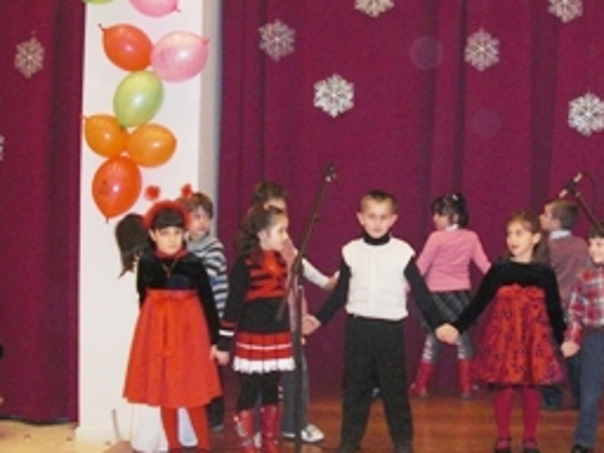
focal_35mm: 63
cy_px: 179
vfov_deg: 23.2
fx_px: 1099
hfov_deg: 30.2
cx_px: 455
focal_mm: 6.3
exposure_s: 1/60
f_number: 2.8
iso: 200
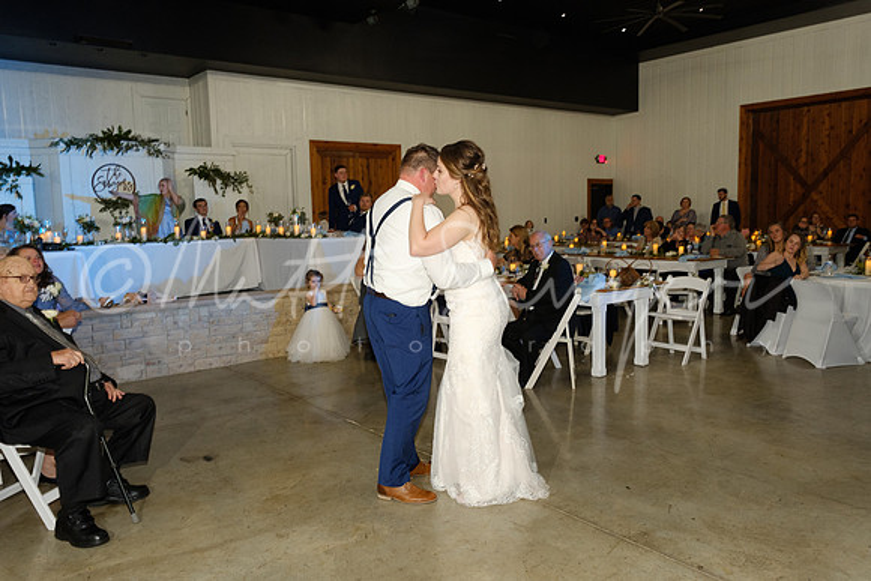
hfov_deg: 67.4
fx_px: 653
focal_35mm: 27
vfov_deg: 48.0
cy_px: 290
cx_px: 436
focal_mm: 18.2
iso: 1600
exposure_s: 1/40
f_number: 4
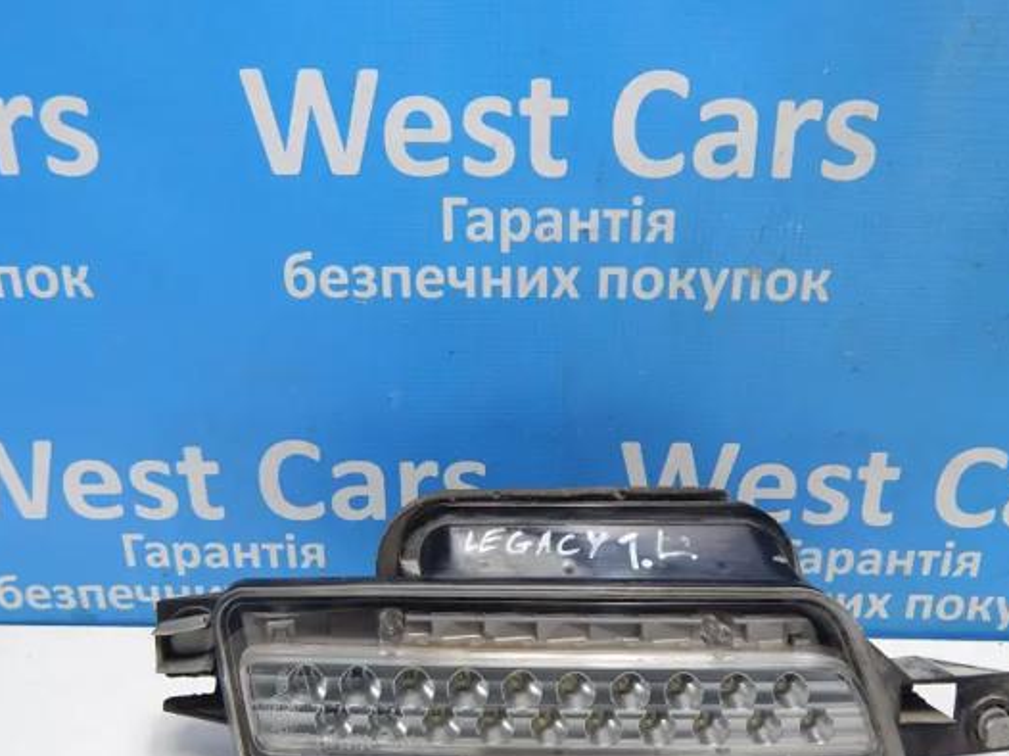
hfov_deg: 63.5
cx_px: 516
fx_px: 816
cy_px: 428
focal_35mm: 28
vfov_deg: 49.6
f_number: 3
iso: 125
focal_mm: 4
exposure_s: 1/30
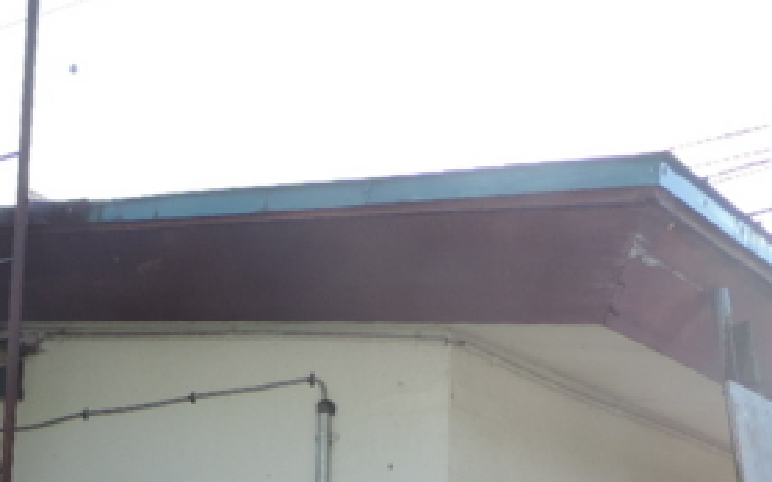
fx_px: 1535
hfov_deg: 27.7
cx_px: 166
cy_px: 734
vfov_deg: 16.2
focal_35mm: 73
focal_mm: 4.3
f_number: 3
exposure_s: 1/200
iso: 80
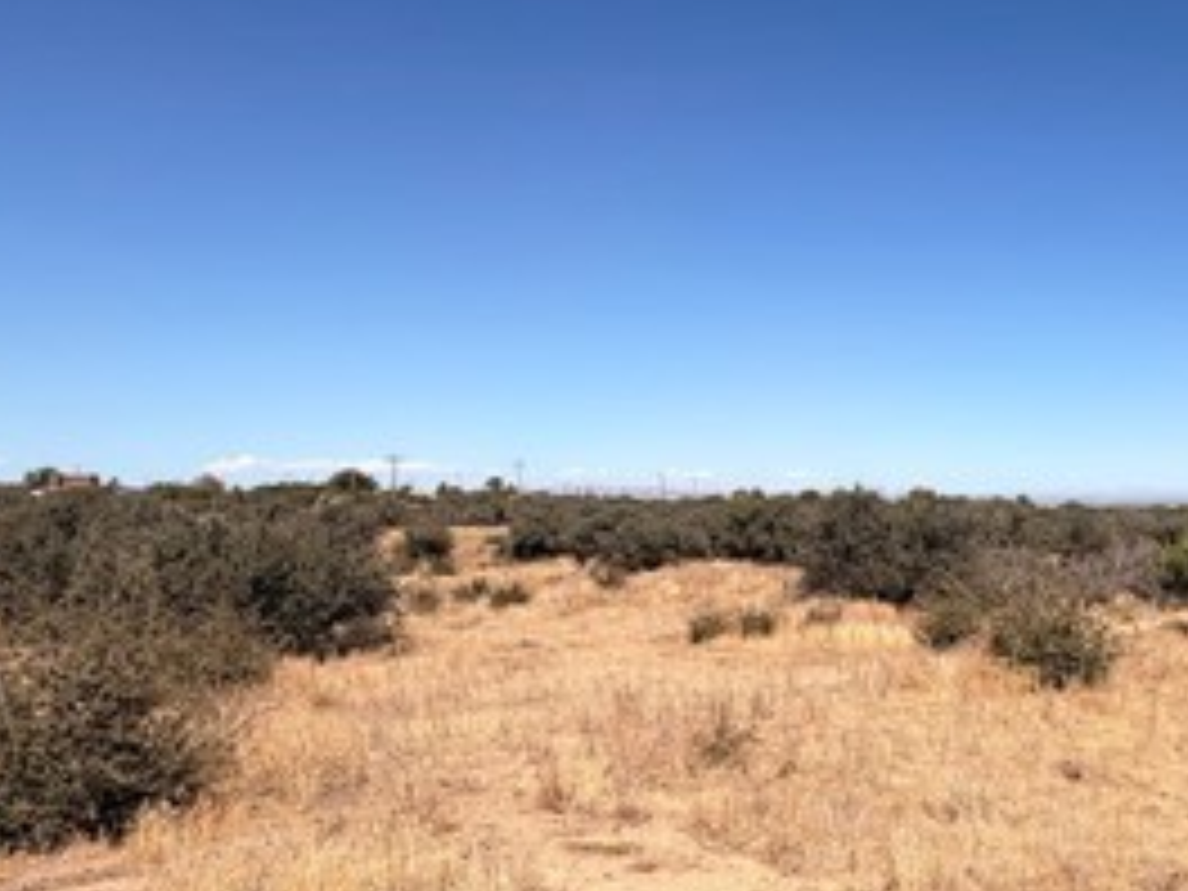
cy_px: 648
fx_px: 1167
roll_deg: +0.2
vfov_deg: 40.8
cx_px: 1017
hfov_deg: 49.4
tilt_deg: -9.0
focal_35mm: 34
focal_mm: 2.22
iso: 20
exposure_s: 1/1259
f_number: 2.2
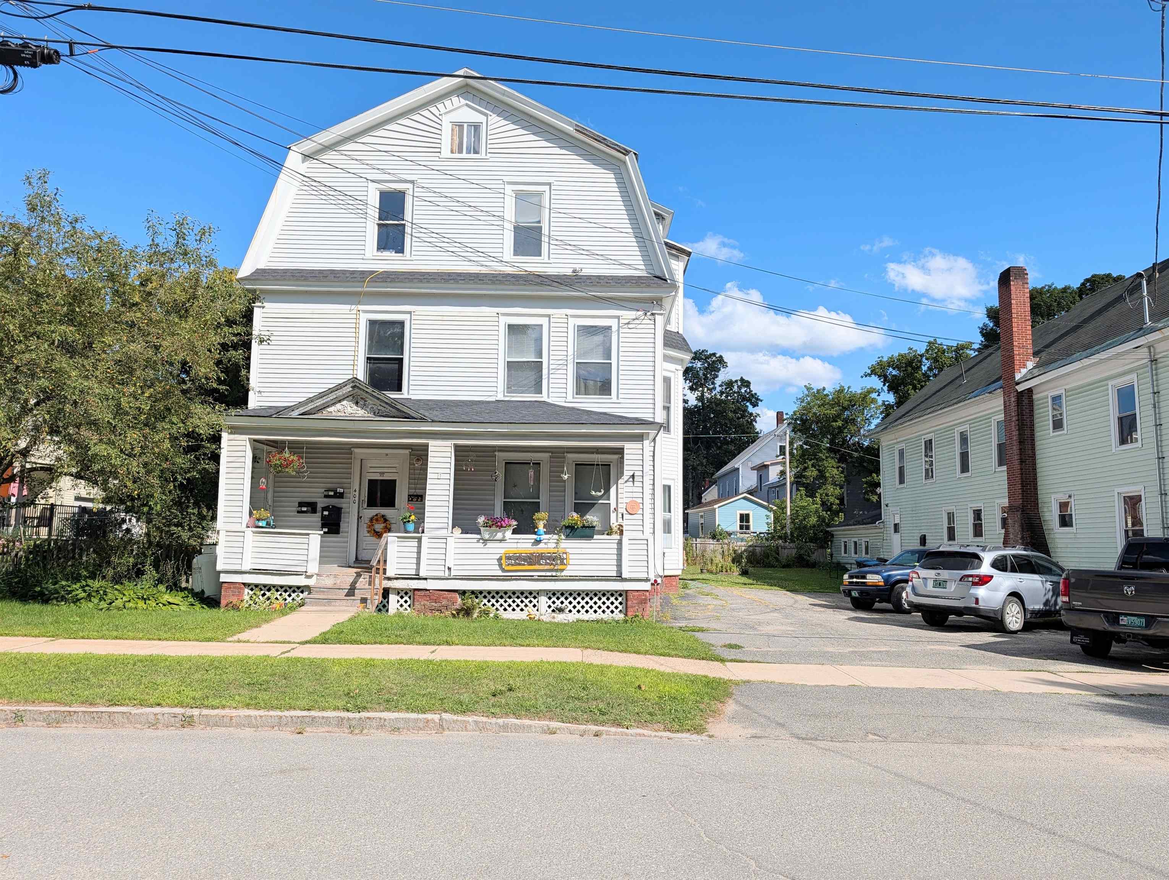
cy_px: 440
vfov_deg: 56.9
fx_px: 812
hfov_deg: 71.5
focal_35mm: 24
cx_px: 584
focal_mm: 6.9
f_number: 1.68
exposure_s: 1/2132
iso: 21
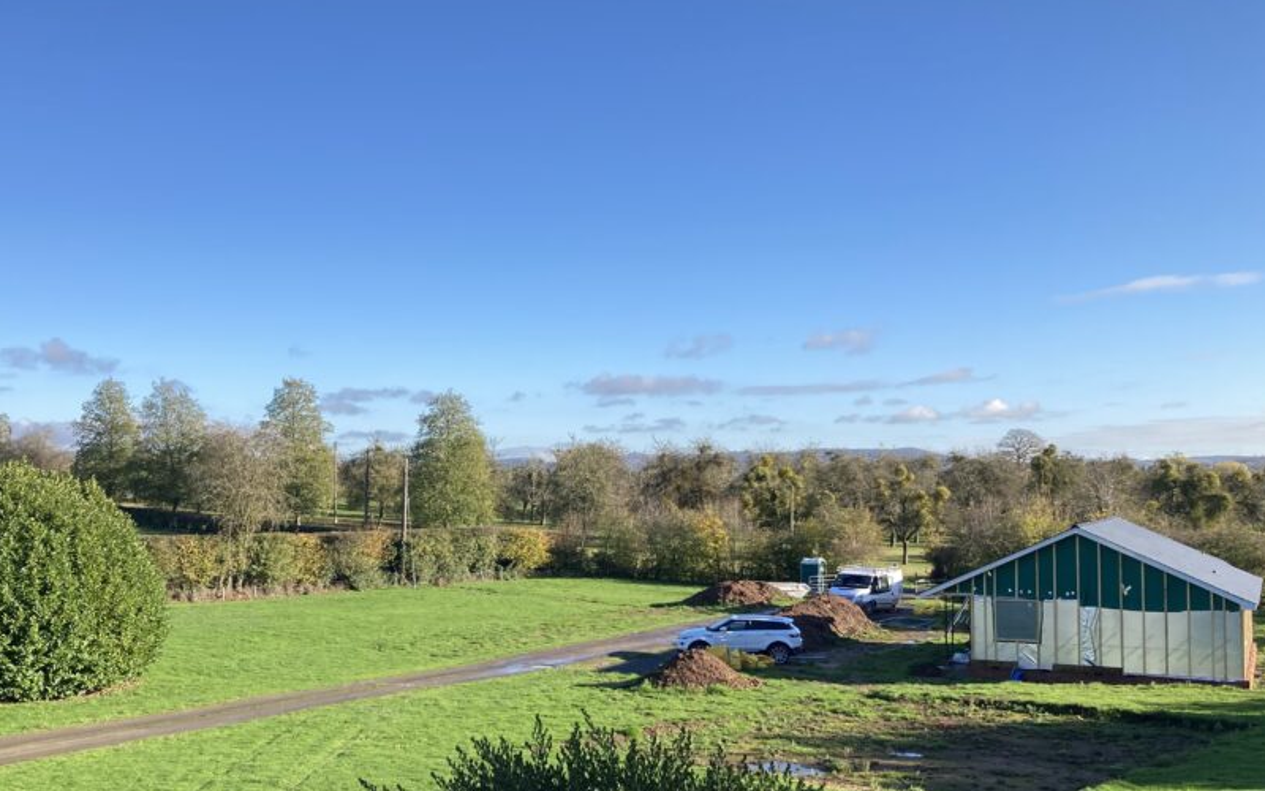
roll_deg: +1.6
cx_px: 503
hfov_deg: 51.2
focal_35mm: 38
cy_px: 487
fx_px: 1310
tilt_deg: +1.3
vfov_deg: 33.4
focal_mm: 3.99
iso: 20
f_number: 1.8
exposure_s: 1/1350
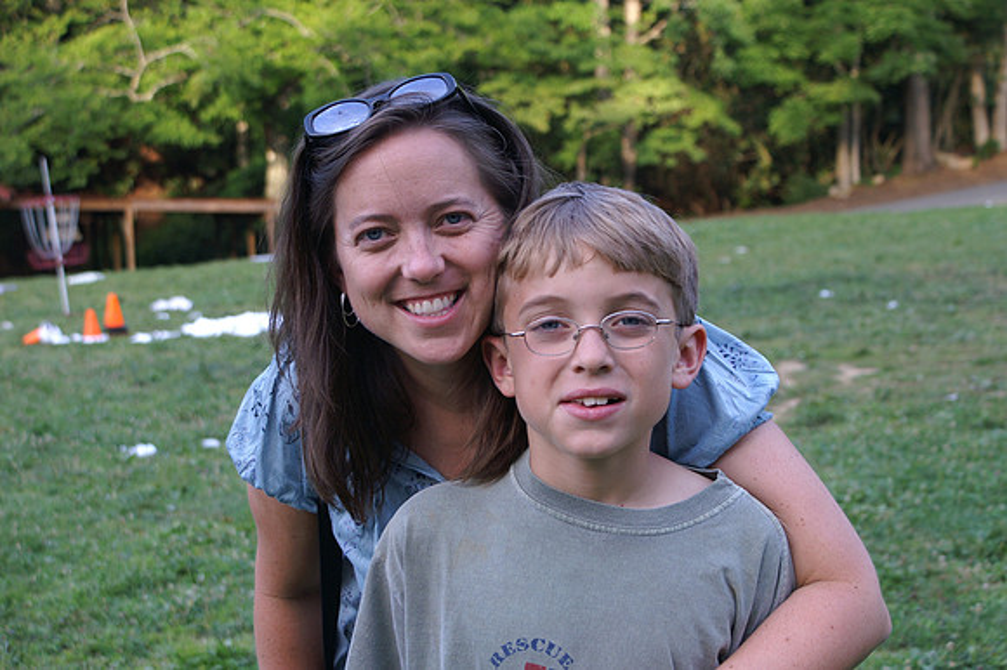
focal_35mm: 68
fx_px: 1887
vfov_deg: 20.1
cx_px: 504
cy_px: 335
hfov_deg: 29.9
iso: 320
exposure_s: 1/100
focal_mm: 45
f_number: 5.6
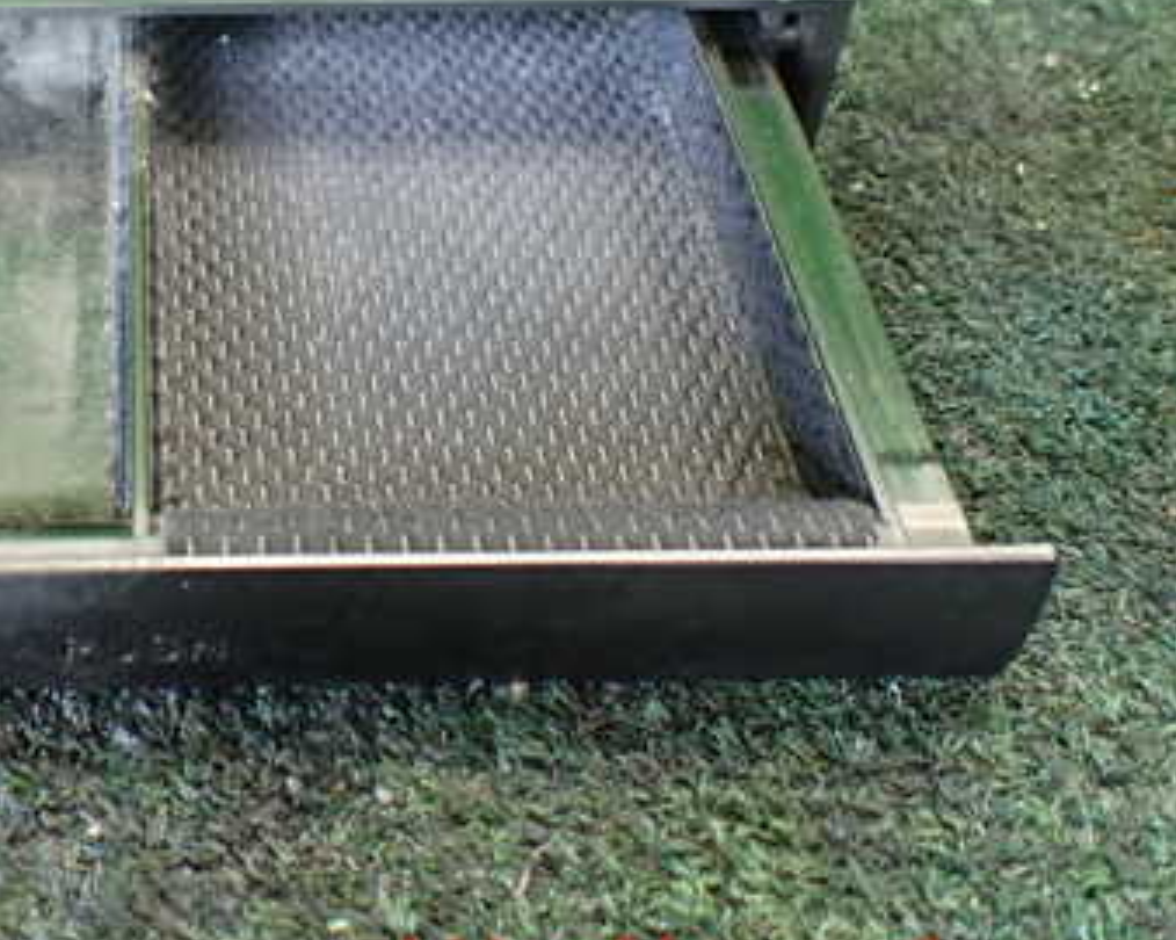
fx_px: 1809
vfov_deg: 28.7
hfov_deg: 34.3
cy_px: 233
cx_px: 146
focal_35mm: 52
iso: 800
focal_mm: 5.4
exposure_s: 1/80
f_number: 2.3
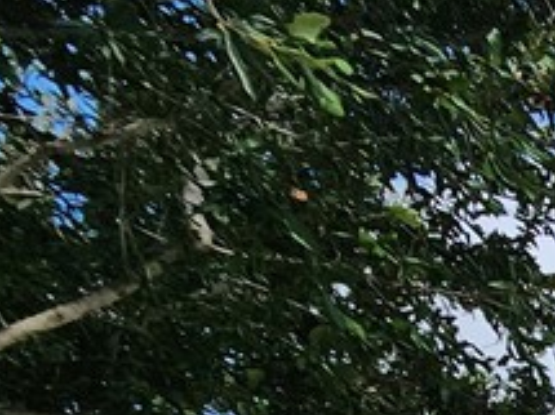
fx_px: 993
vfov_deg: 15.5
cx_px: 1288
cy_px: 946
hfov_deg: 15.9
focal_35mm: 62
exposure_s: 1/2327
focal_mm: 2.2
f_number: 2.2
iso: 50
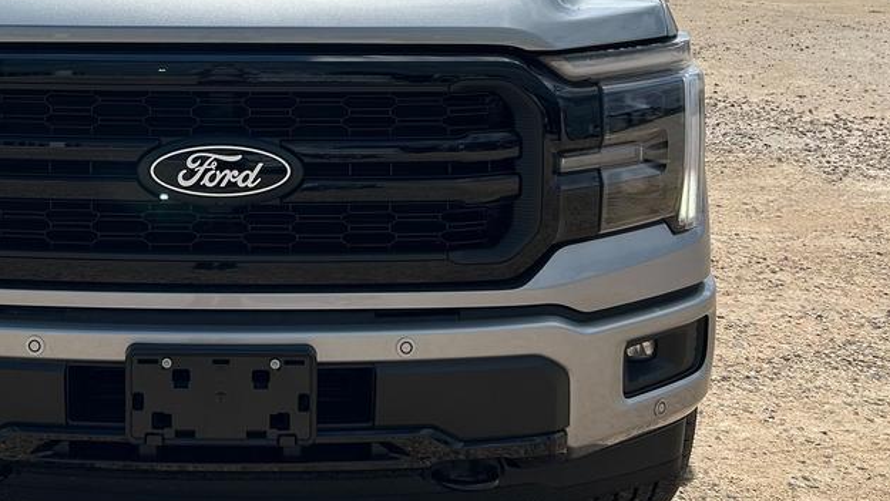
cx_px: 204
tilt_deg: -5.0
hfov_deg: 35.1
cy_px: -7
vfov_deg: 20.1
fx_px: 1369
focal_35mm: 58
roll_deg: +0.1
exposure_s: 1/10309
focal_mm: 5.7
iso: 50
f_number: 1.5
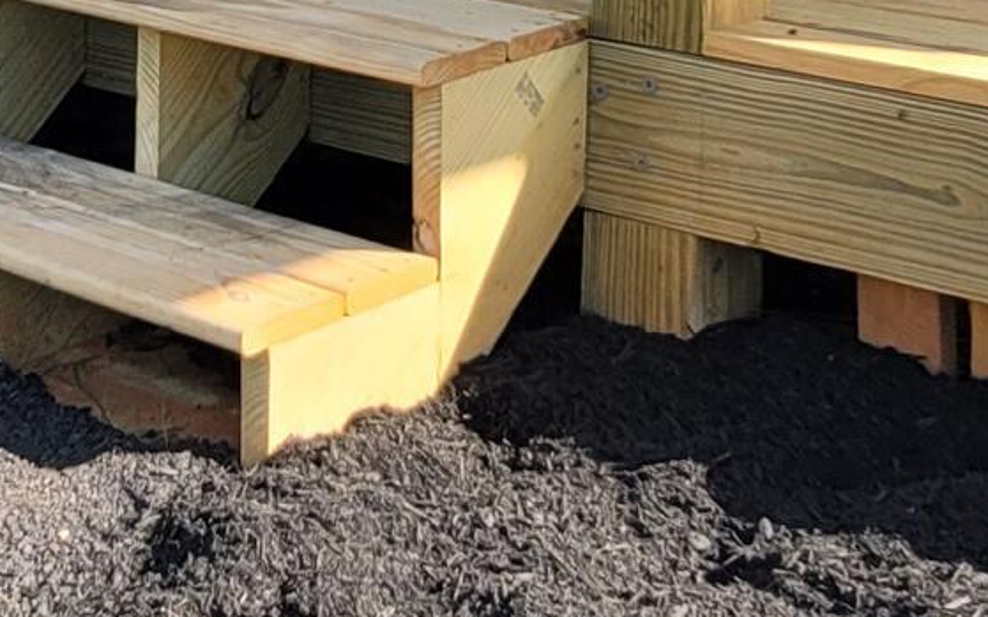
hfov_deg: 27.7
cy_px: -225
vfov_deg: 16.5
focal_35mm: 74
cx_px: 320
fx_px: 1992
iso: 64
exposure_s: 1/536
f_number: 2.2
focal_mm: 2.2
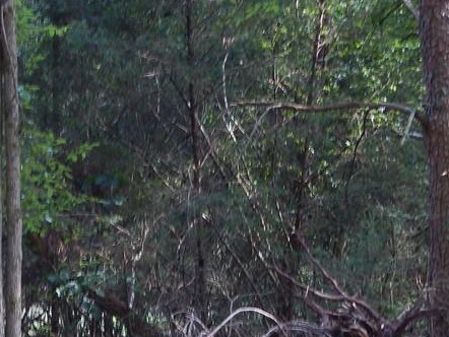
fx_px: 1622
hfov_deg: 15.4
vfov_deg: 11.7
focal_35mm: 125
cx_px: -17
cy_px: 366
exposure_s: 1/30
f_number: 3.8
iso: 125
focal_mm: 9.7
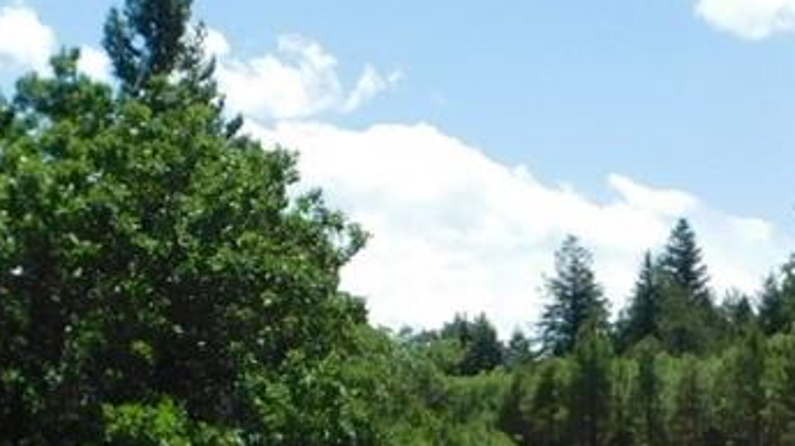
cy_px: 238
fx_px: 2212
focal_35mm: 105
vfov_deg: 11.5
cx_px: 300
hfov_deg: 20.3
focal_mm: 4
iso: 125
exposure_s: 1/1500
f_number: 3
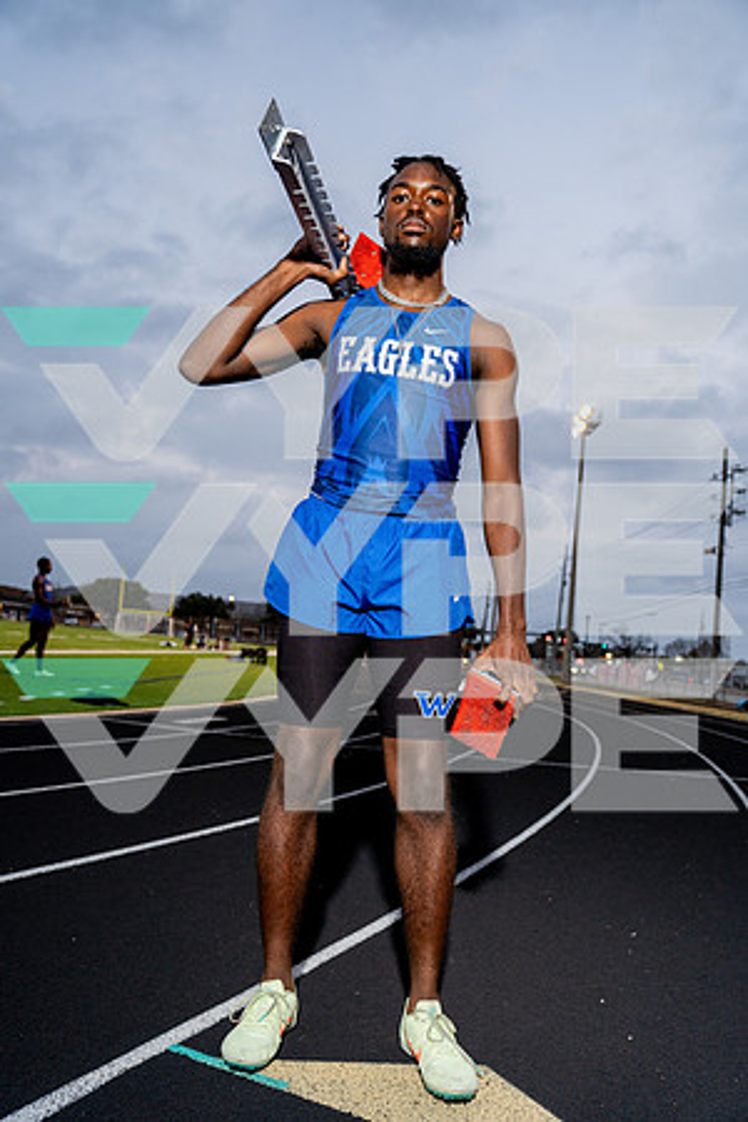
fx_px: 873
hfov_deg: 46.4
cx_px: 374
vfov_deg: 65.5
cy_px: 561
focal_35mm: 28
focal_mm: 28
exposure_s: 1/200
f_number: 4
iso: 500
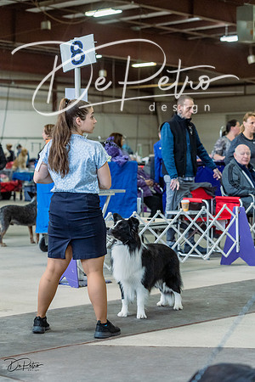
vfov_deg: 23.4
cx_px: 128
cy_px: 191
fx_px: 924
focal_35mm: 87
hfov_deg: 15.7
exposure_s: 1/400
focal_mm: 87
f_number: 4
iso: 6400
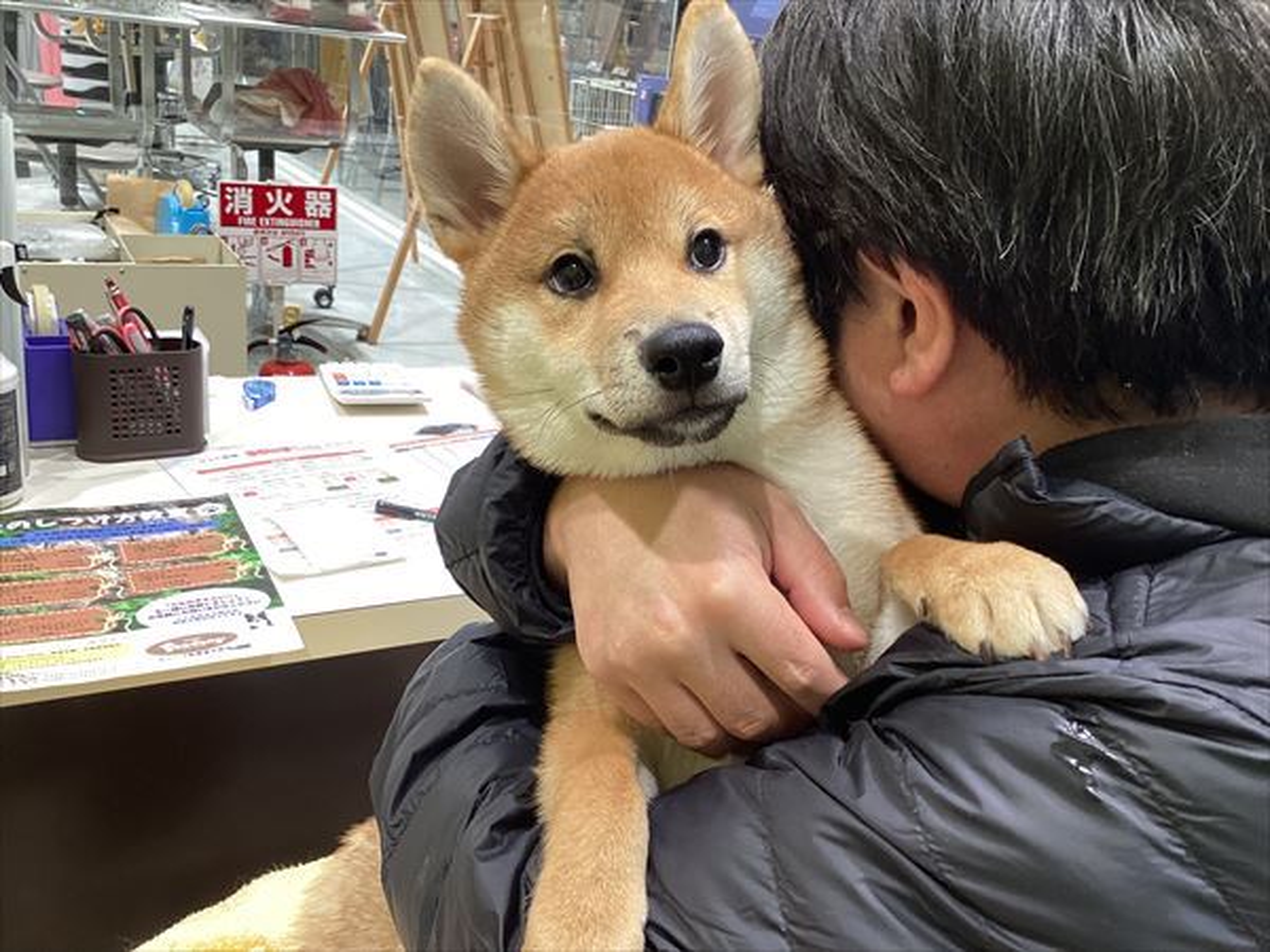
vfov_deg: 45.4
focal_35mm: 31
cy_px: 476
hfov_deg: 58.4
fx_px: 1137
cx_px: 635
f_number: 2.4
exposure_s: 1/50
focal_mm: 3.3
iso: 50
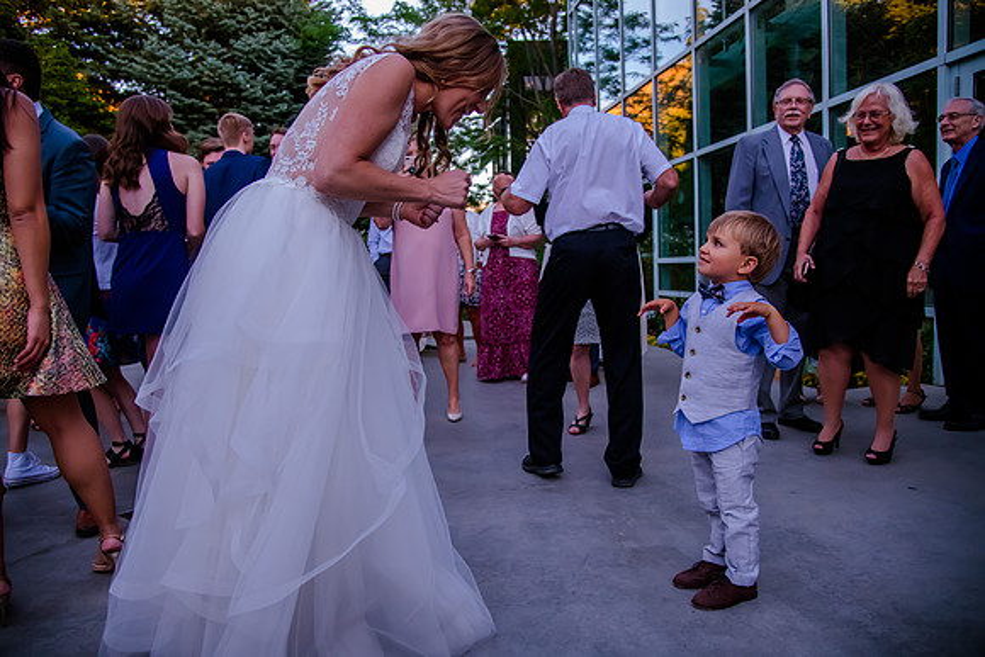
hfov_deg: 73.1
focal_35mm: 24
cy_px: 328
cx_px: 492
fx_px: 665
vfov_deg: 52.6
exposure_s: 1/640
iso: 3200
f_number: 4
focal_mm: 24
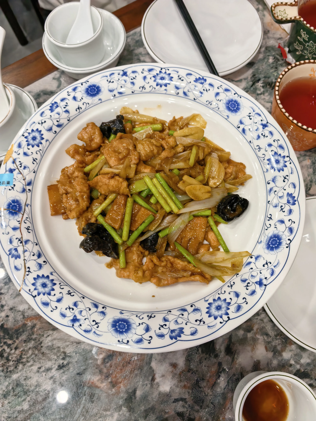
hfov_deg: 56.8
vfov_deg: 71.6
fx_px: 292
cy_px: 210
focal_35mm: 24
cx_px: 158
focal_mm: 6.98
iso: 200
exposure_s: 1/33.3
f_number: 2.8
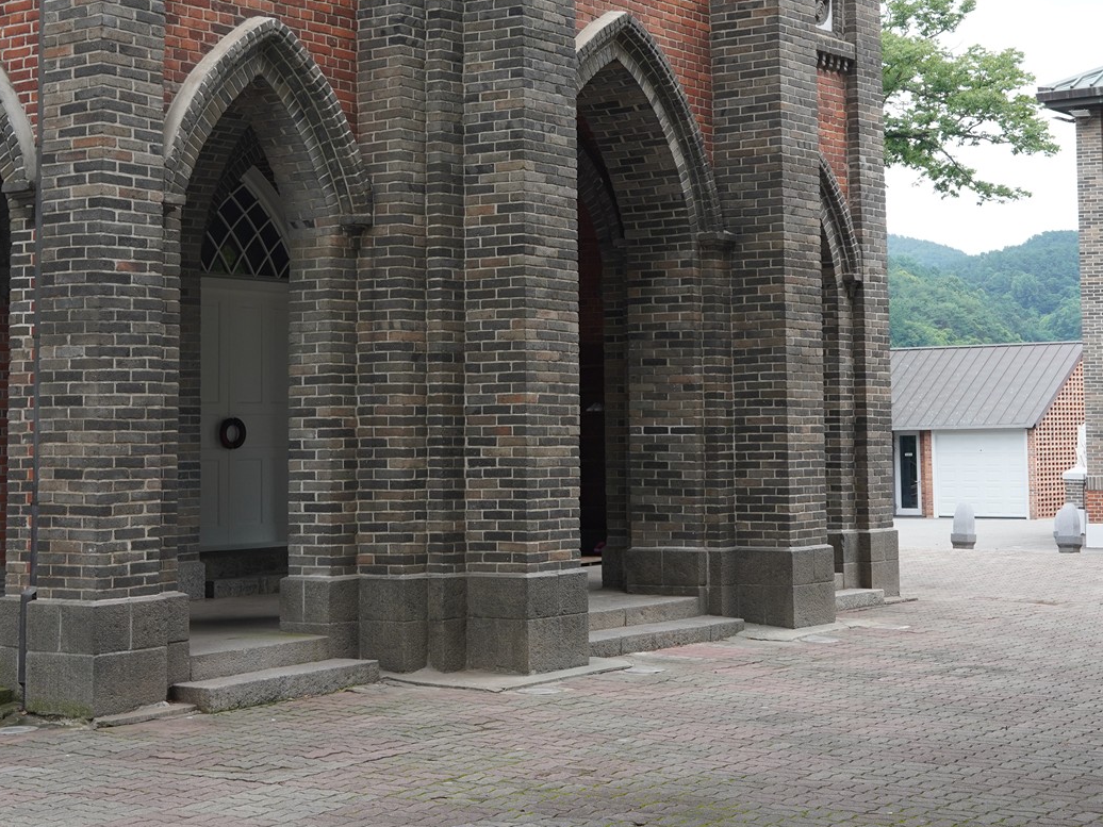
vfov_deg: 22.4
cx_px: 619
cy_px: 200
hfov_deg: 29.8
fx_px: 2071
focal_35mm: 65
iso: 400
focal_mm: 35
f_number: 9
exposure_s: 1/100
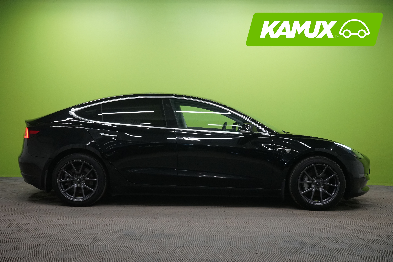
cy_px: 131
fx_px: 469
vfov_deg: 31.2
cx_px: 196
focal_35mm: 43
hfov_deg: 45.4
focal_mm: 43
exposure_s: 1/25
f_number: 10
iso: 2500
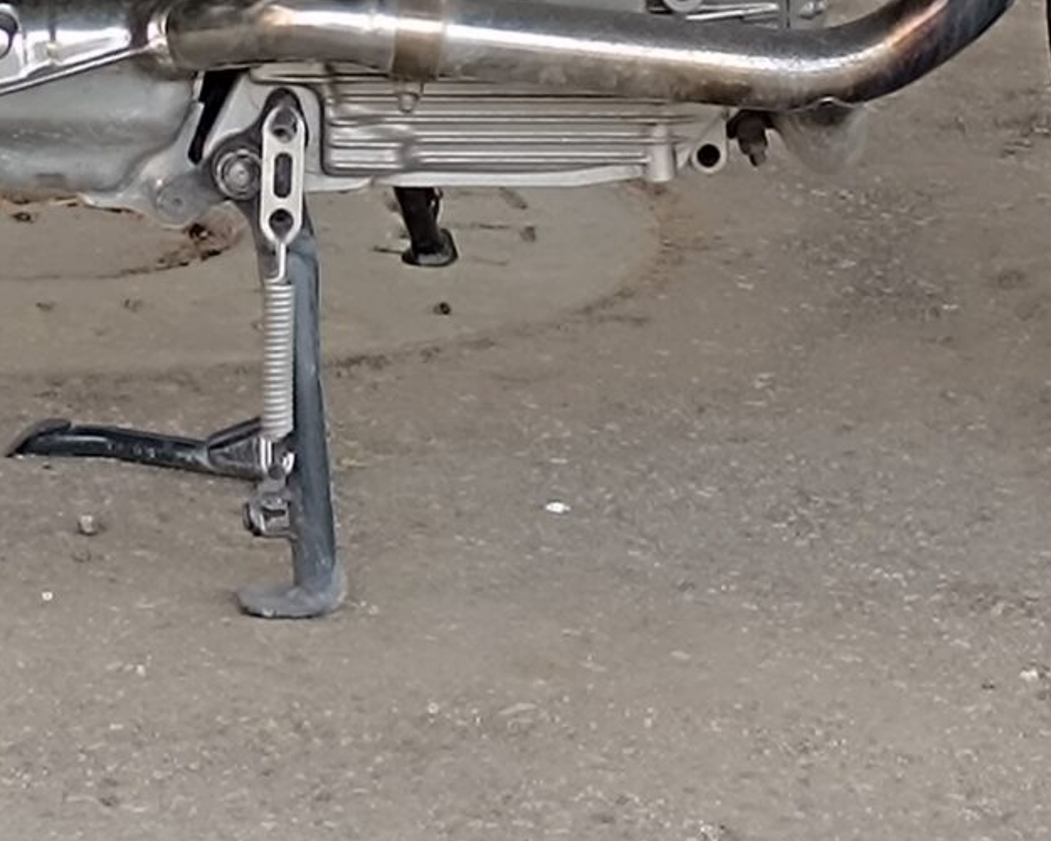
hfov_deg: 19.7
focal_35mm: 96
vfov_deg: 14.2
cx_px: 156
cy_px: -659
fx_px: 2986
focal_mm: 6.14
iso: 228
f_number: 1.65
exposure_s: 1/100
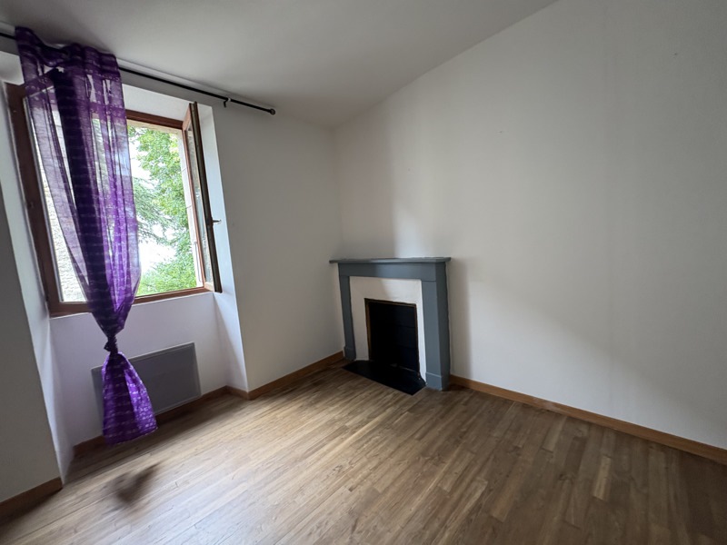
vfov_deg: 85.7
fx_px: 294
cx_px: 364
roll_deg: +0.9
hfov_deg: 102.1
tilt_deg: -7.9
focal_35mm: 14
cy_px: 272
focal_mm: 2.22
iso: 250
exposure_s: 1/60
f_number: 2.2
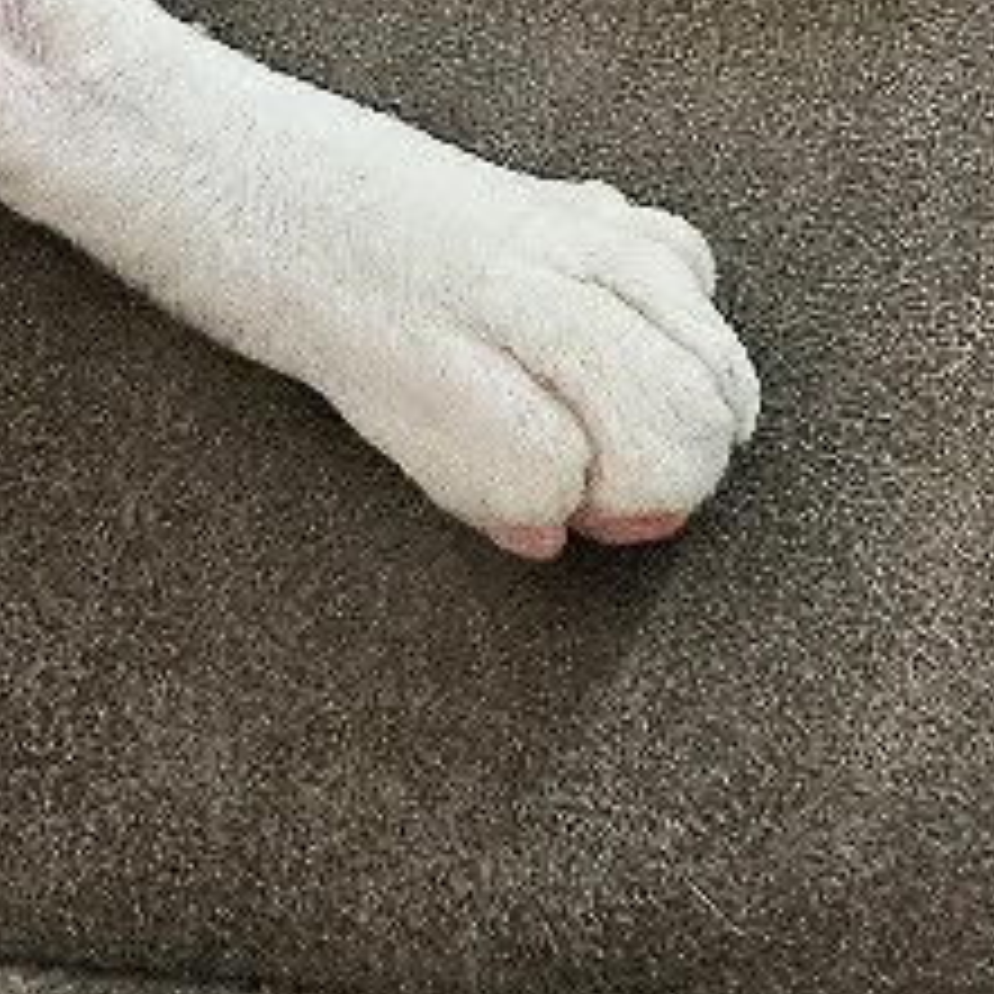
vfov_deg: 11.0
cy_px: -1549
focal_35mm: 128
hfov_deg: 13.6
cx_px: 634
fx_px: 4158
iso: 400
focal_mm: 5
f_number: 1.8
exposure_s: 1/204
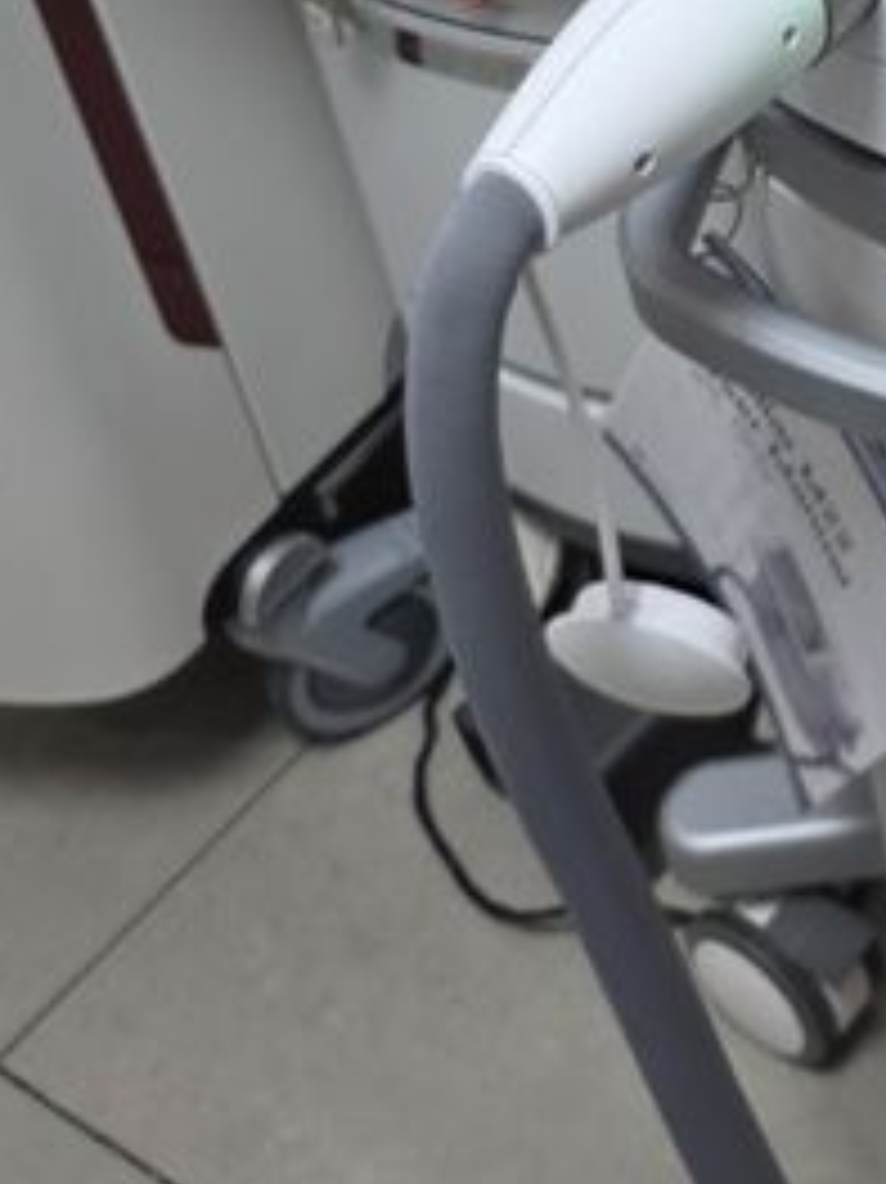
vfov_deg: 25.1
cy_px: -221
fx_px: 2391
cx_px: 1255
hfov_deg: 18.9
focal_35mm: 70
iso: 100
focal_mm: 6.25
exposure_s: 1/120
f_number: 1.7
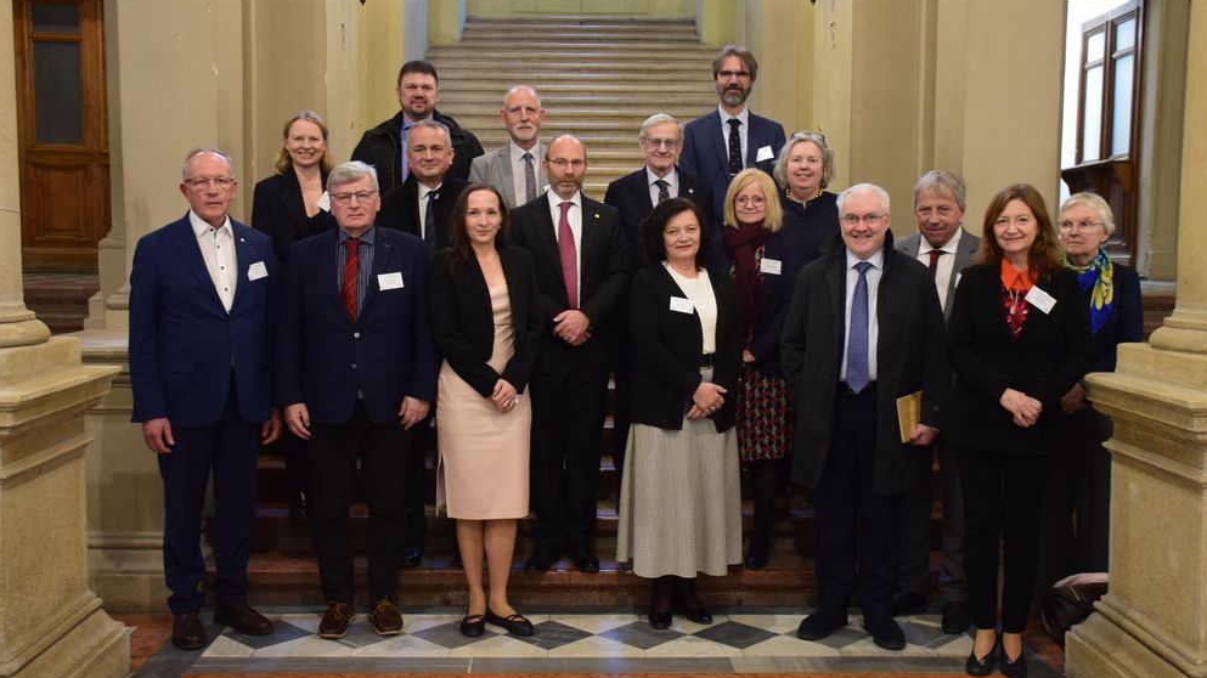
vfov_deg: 31.2
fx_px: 1216
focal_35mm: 38
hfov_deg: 52.8
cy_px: 320
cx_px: 604
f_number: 3.8
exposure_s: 1/15
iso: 1600
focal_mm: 24
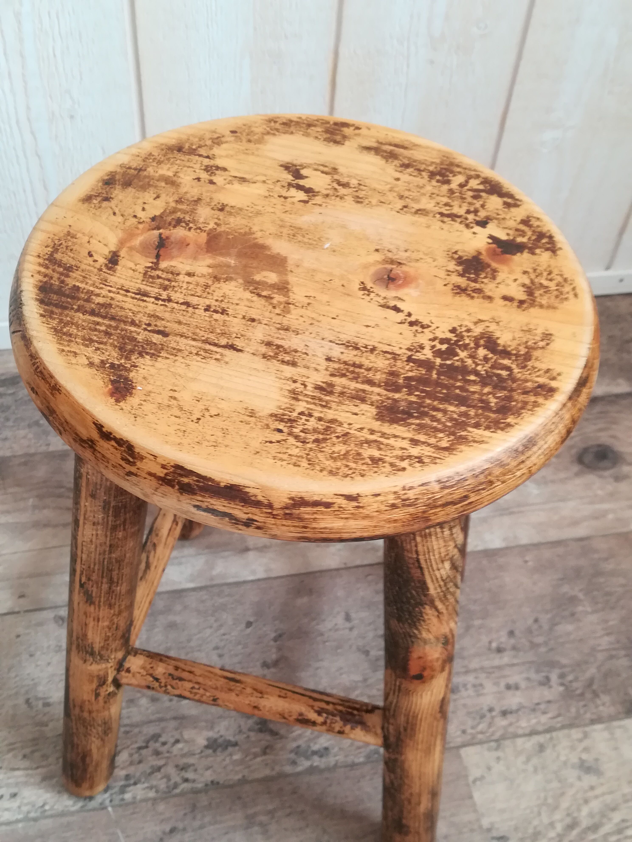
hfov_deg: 41.8
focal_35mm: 34
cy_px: 421
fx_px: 828
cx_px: 316
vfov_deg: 54.0
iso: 160
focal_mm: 3.83
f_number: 2.2
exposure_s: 1/33.3
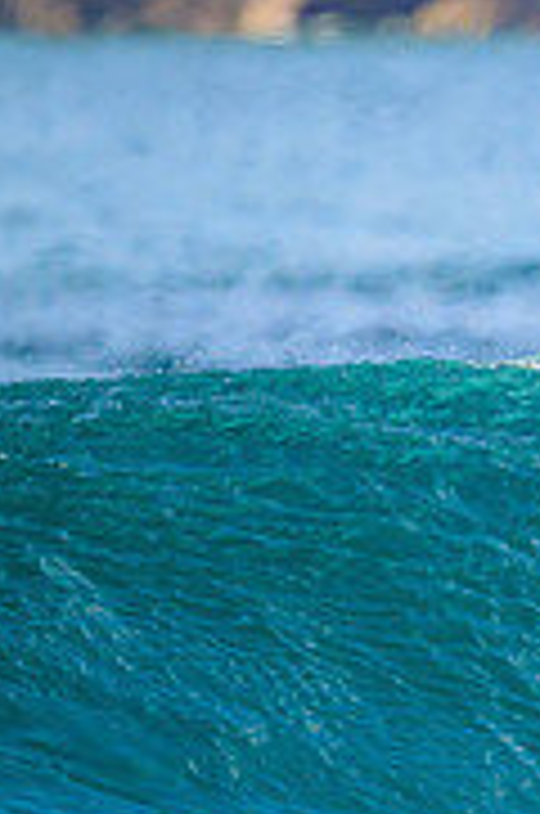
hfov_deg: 0.4
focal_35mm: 3596
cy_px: 600
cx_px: 1264
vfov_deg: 0.6
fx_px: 81215
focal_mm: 1120
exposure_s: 1/1250
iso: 1250
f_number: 9
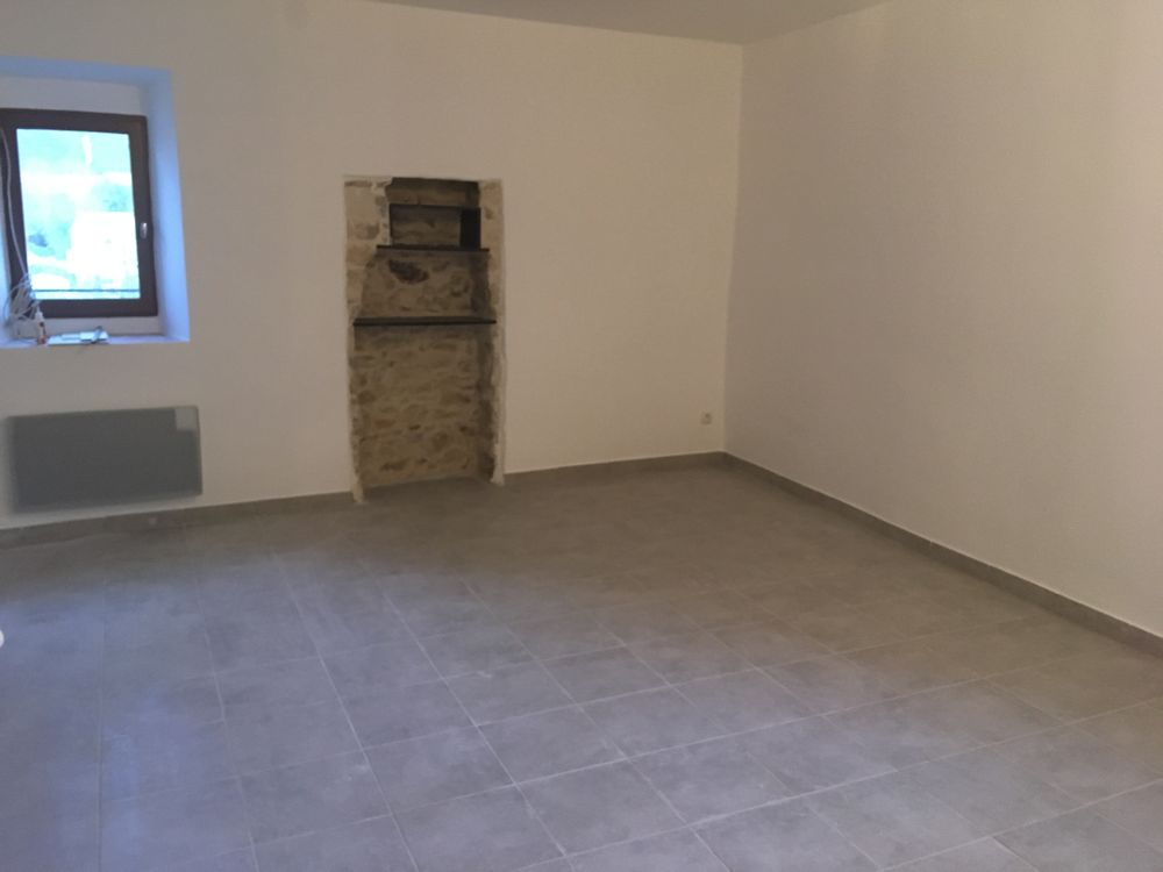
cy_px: 436
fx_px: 974
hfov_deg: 61.7
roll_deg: -1.1
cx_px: 582
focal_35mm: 29
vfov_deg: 48.2
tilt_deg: -11.9
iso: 200
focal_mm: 4.15
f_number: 2.2
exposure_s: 1/25
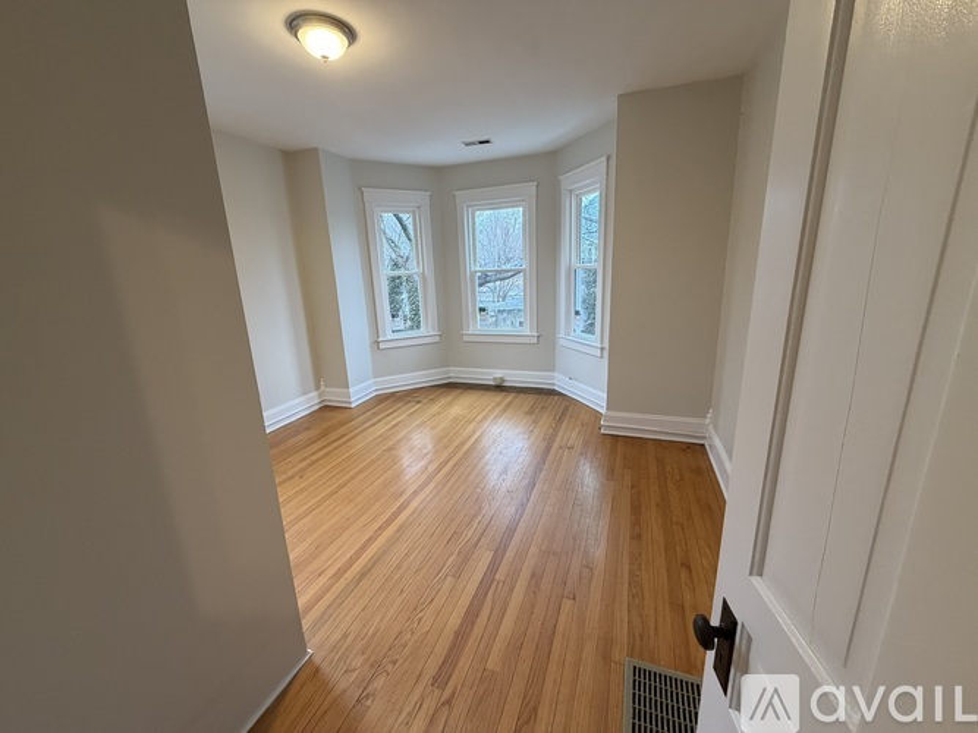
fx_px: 395
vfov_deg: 85.7
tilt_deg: -13.7
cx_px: 489
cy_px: 366
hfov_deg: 102.1
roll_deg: +2.2
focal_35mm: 14
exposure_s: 1/60
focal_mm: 2.22
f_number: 2.2
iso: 250
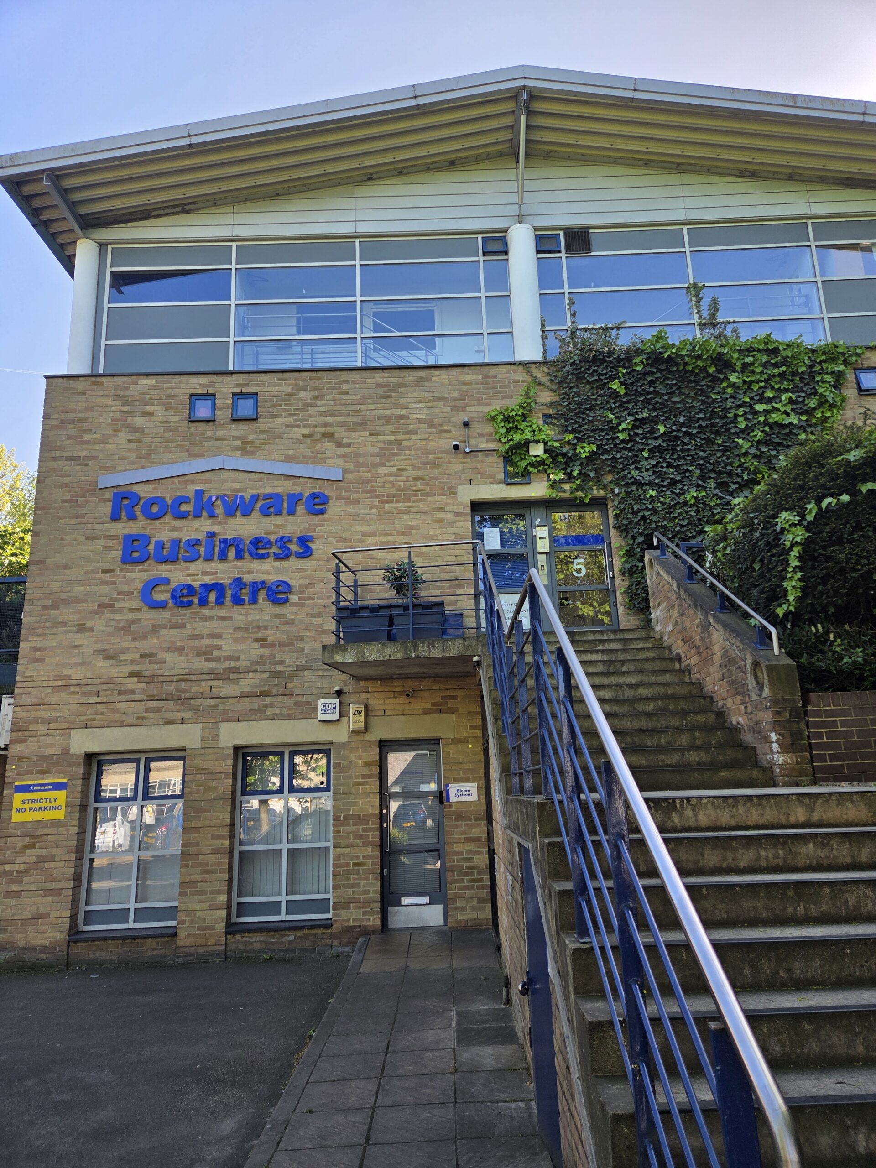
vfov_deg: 73.9
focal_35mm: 23
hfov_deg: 58.9
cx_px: 438
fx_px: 776
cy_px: 584
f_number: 1.8
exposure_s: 1/1588
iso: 80
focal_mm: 5.4
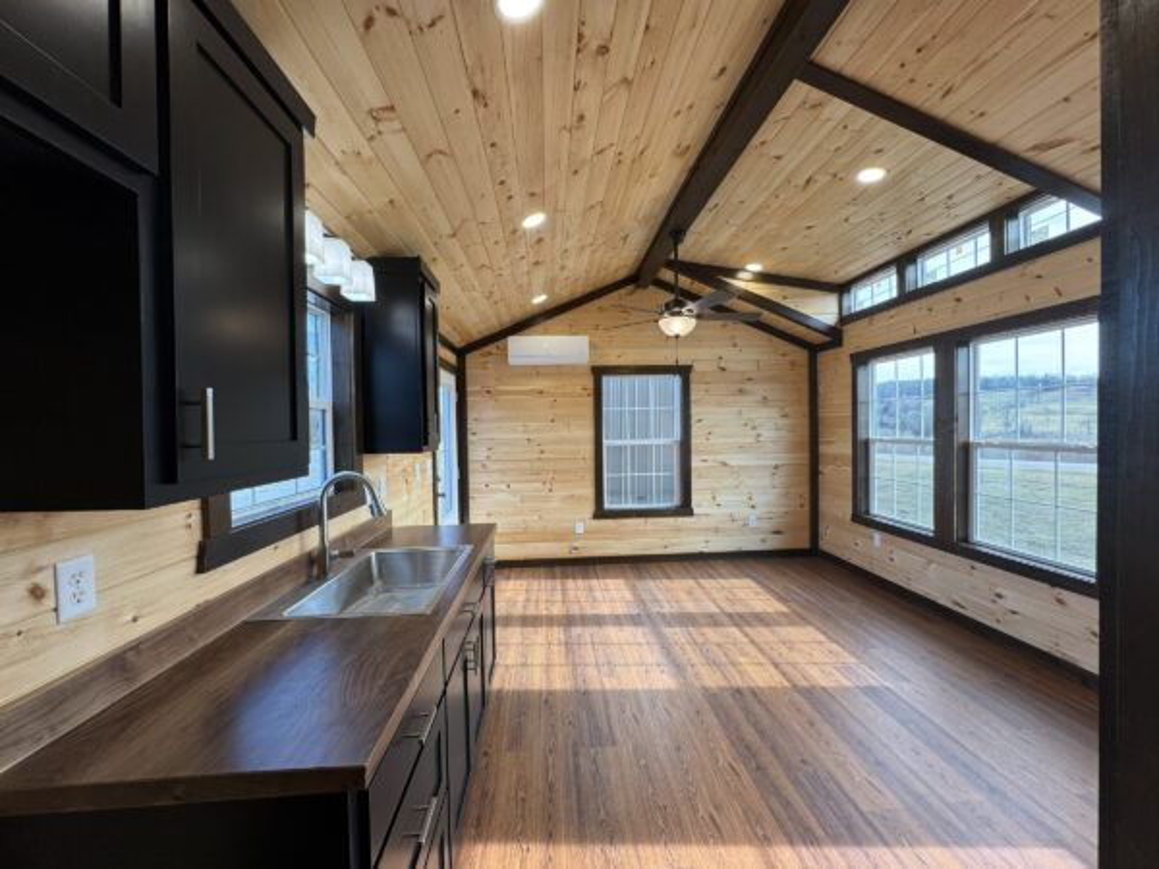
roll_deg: +1.2
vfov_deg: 85.7
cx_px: 580
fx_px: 469
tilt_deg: -1.3
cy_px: 434
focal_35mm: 14
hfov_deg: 102.1
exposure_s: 1/120
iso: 64
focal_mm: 2.22
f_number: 2.2
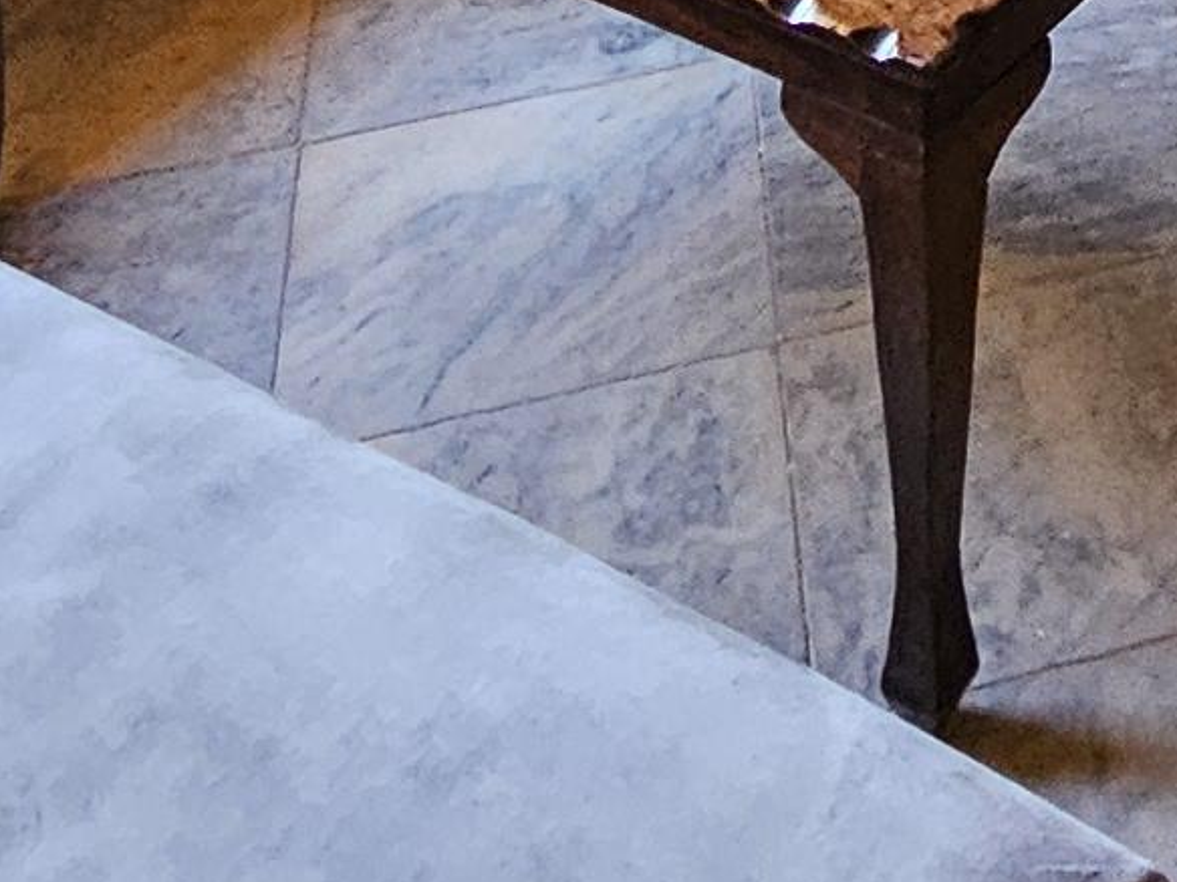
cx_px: 1675
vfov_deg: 10.3
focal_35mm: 89
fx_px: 3026
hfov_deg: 19.6
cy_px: -1951
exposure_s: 1/60
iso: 250
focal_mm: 2.2
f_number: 2.2
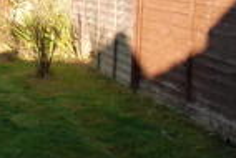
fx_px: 453
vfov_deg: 19.4
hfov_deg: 23.6
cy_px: 17
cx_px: -114
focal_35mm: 69
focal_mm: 10
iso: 200
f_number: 6.3
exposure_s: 1/160
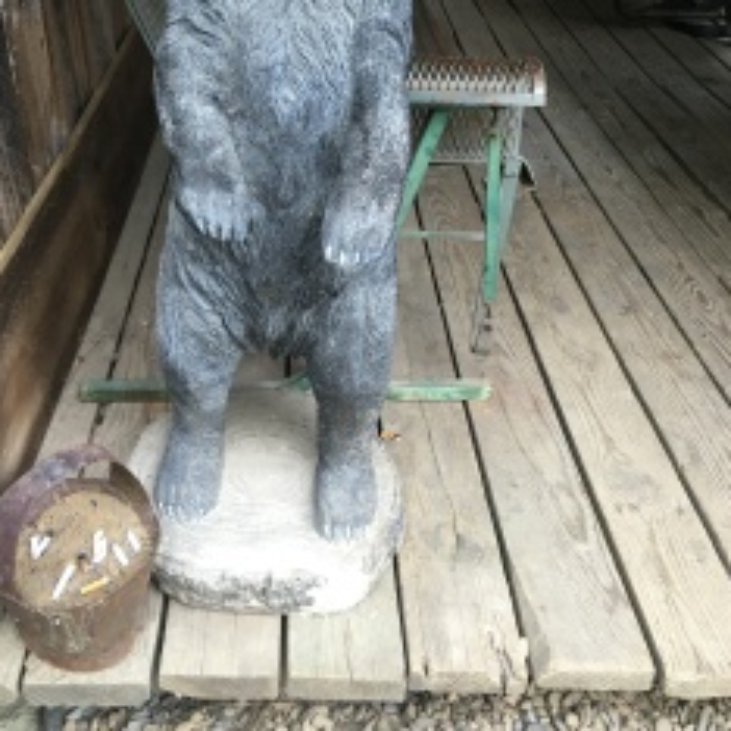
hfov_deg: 41.8
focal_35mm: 40
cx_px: 325
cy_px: 172
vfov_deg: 40.5
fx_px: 956
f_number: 2.2
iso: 64
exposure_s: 1/30
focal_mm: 4.15
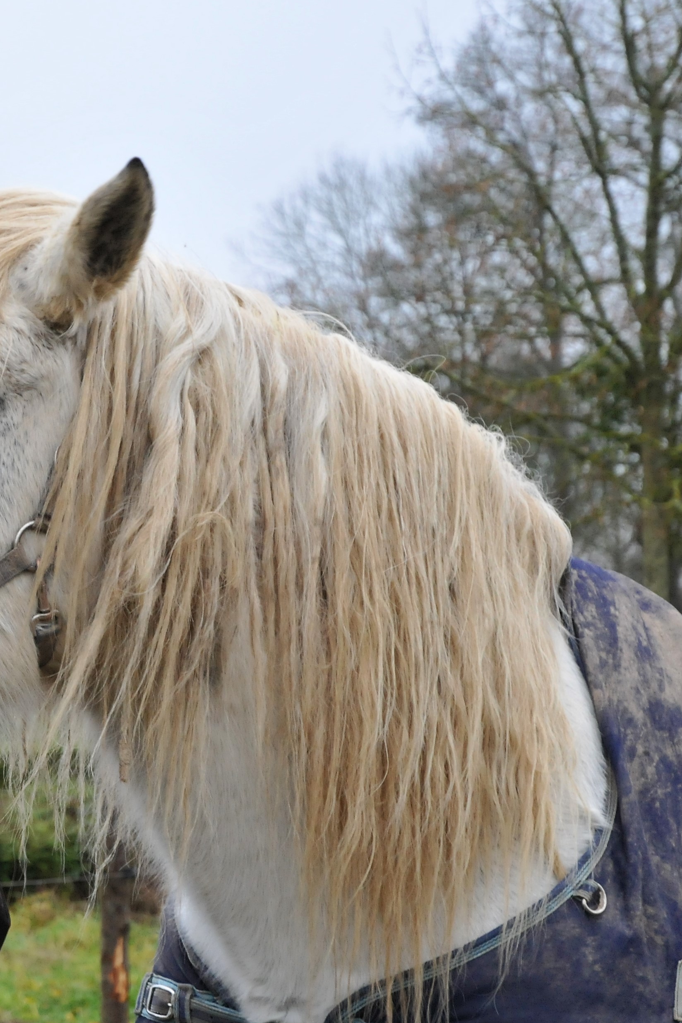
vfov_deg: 16.1
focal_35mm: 127
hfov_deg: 10.7
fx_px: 3609
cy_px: 510
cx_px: -20
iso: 800
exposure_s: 1/60
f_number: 5.3
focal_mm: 56
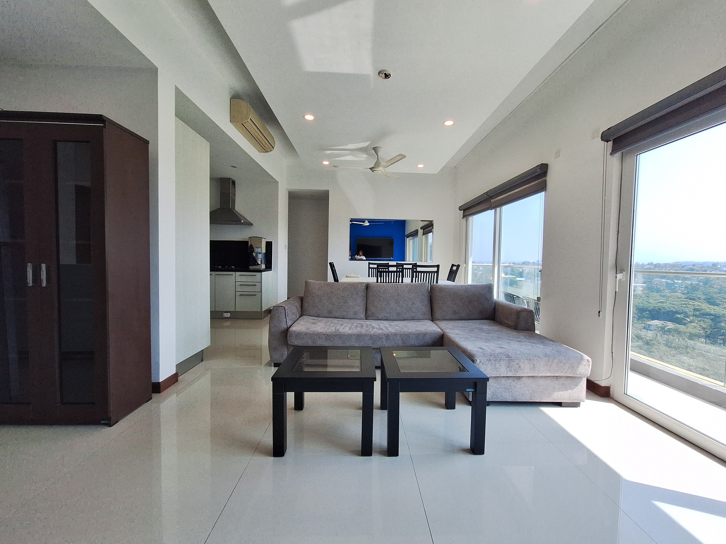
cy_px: 272
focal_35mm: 13
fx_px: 273
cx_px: 363
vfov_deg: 89.9
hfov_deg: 106.2
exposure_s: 1/340
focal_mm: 1.74
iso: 40
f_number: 2.2
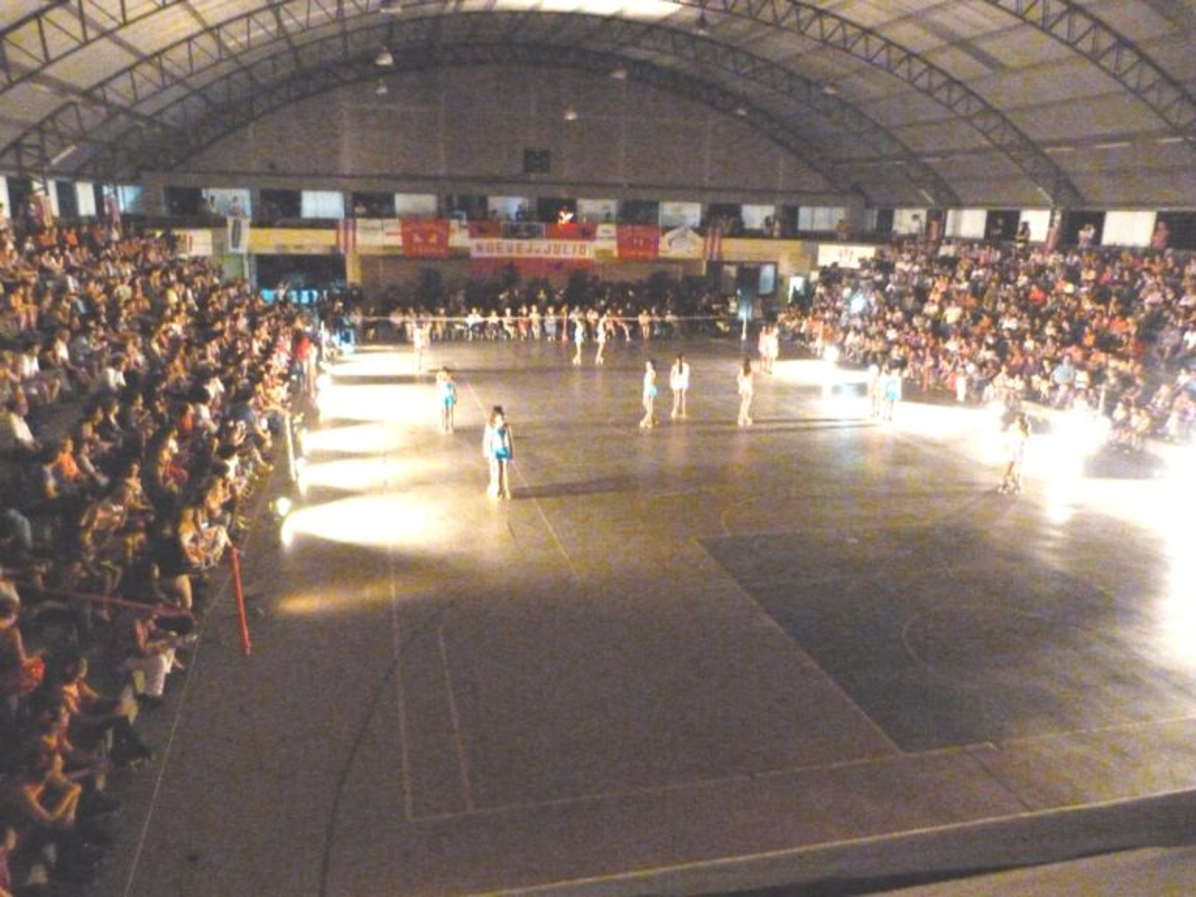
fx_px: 864
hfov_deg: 69.4
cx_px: 598
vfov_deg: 54.9
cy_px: 448
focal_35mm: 25
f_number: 2.8
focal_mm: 4.5
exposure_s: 1/8
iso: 1250
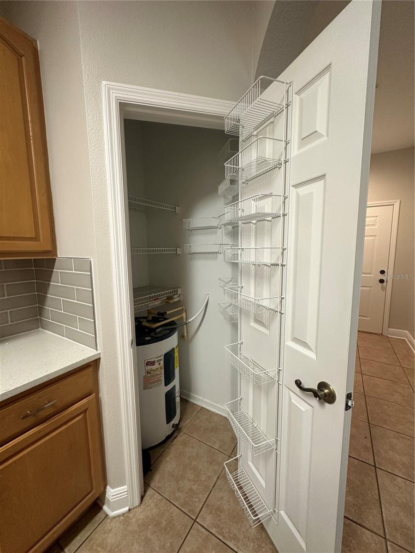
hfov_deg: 85.7
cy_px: 276
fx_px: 224
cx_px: 208
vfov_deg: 102.1
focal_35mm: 14
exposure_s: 1/60
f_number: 2.2
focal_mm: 2.22
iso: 250
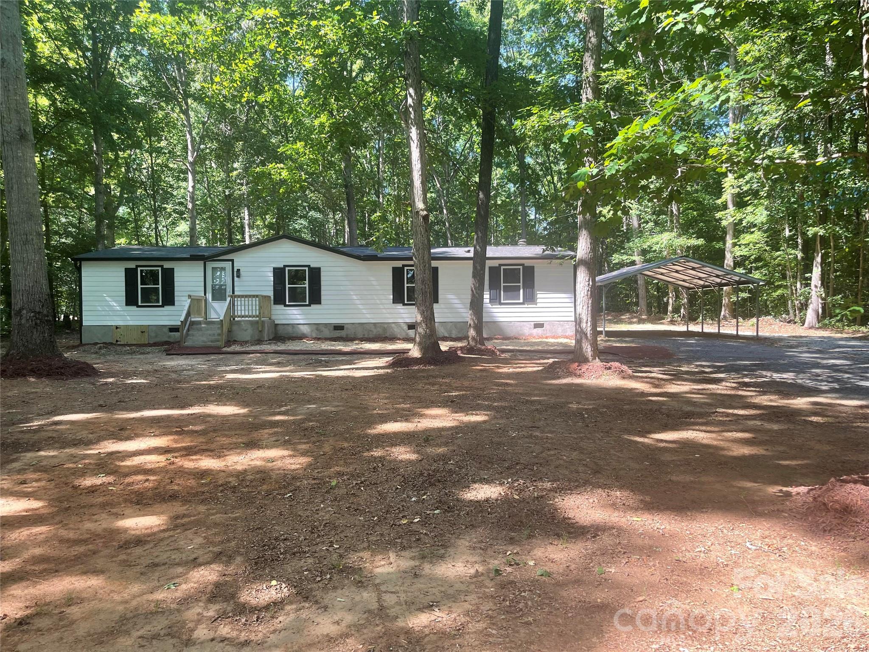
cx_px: 434
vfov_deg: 54.9
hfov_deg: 69.4
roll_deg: +0.3
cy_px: 326
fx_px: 628
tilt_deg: -1.9
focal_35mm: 25
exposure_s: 1/197
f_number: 1.6
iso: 32
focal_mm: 5.1
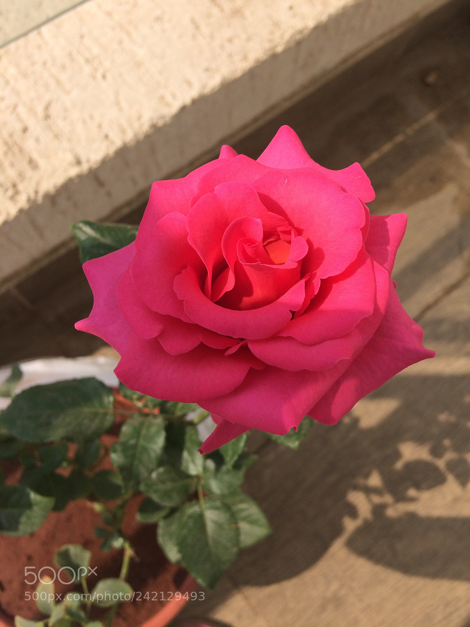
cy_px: 314
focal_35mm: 29
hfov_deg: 48.2
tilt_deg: -75.0
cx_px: 235
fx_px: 525
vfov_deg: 61.7
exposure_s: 1/1642
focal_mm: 4.15
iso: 32
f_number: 2.2
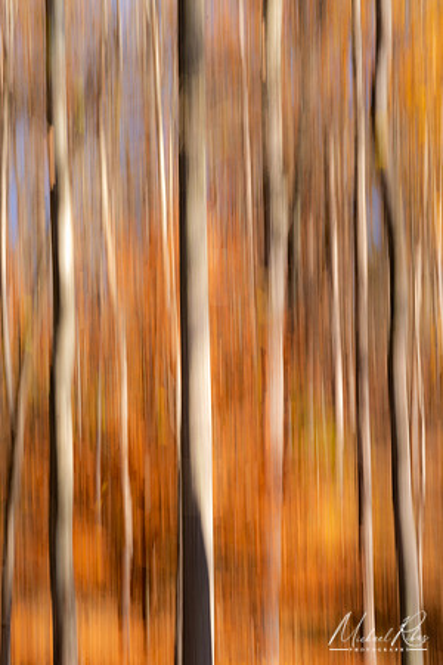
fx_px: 2215
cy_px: 332
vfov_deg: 17.1
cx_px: 222
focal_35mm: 120
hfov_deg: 11.4
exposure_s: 1/8
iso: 64
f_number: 22
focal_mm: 120
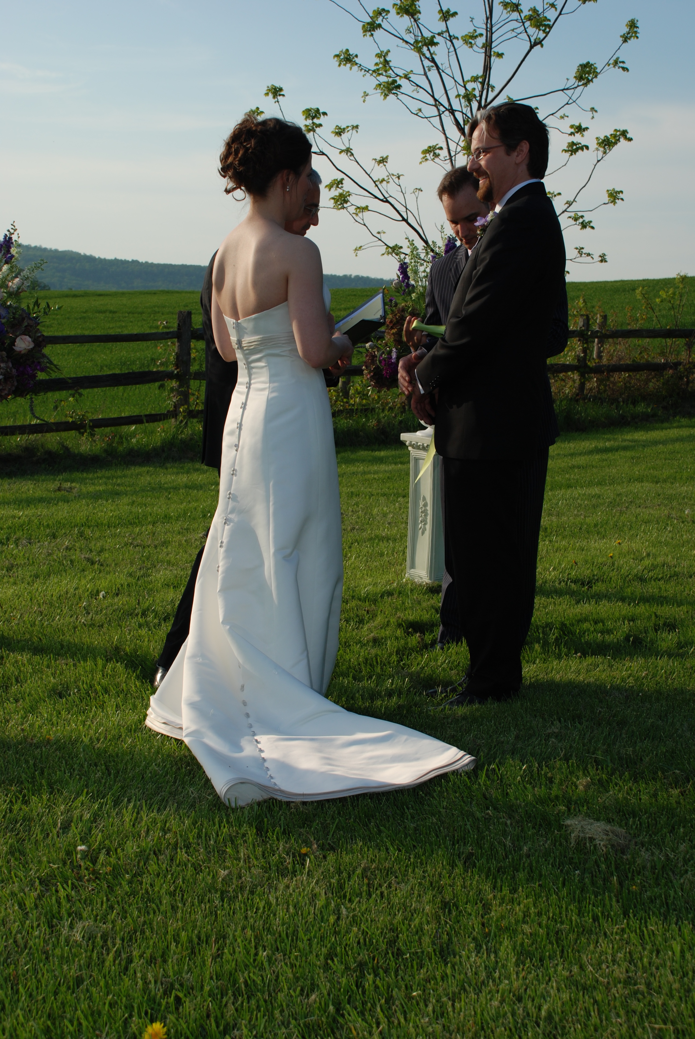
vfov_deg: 41.1
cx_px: 348
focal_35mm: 48
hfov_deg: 28.2
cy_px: 520
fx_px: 1386
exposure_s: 1/200
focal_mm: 32
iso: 100
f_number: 7.1
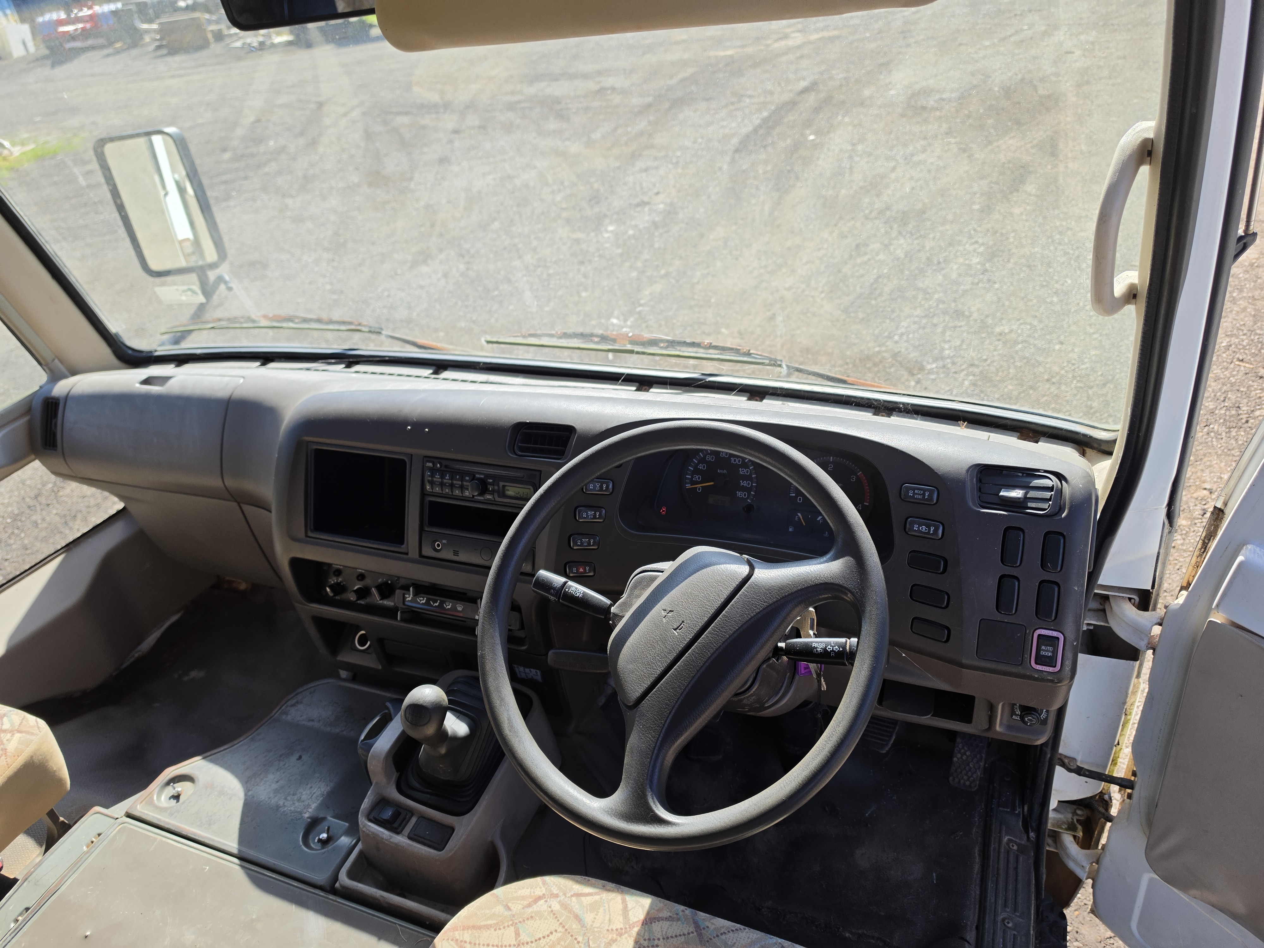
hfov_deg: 73.9
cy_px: 474
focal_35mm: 23
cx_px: 632
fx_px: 840
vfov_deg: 58.9
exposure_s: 1/2289
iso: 64
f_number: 1.4
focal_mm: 6.5
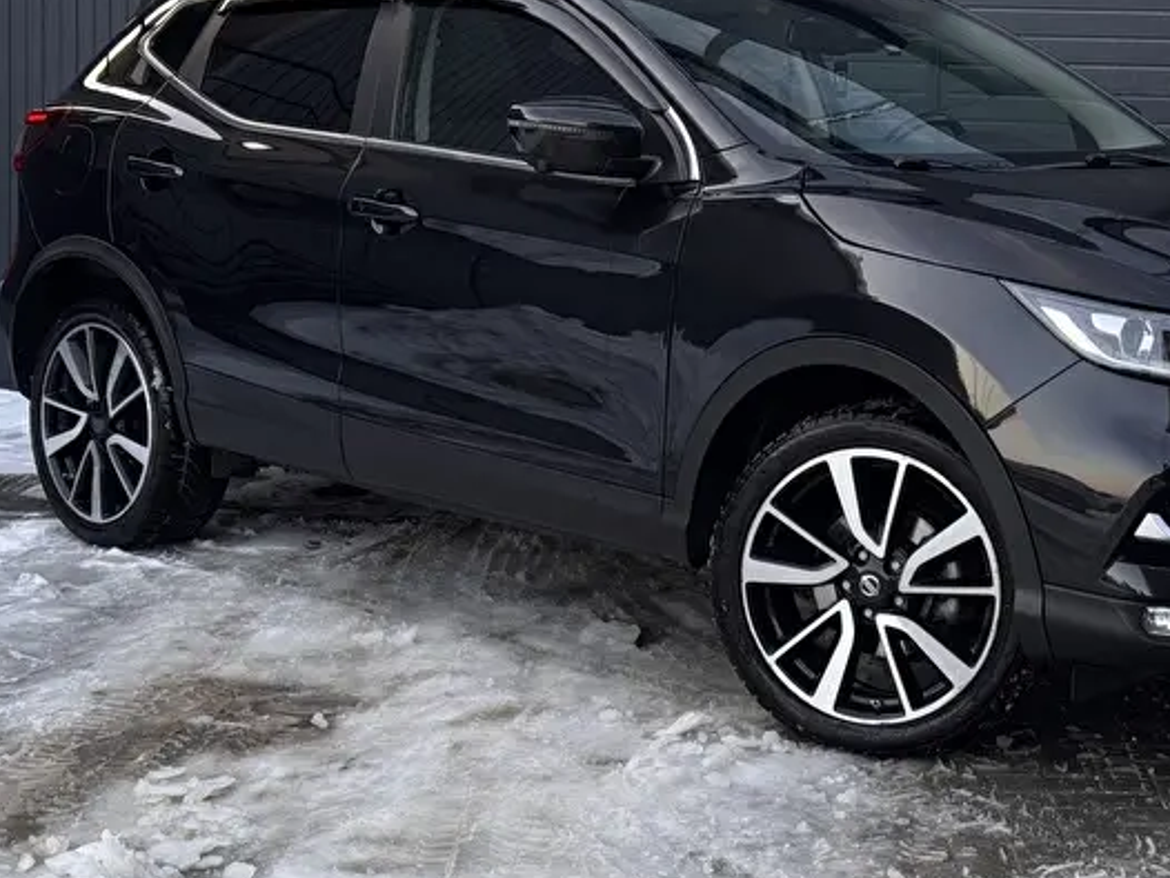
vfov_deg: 20.1
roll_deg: -0.7
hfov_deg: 26.4
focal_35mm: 73
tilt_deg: -4.7
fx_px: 2468
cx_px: 819
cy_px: 331
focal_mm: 6.76
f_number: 1.78
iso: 80
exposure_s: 1/100
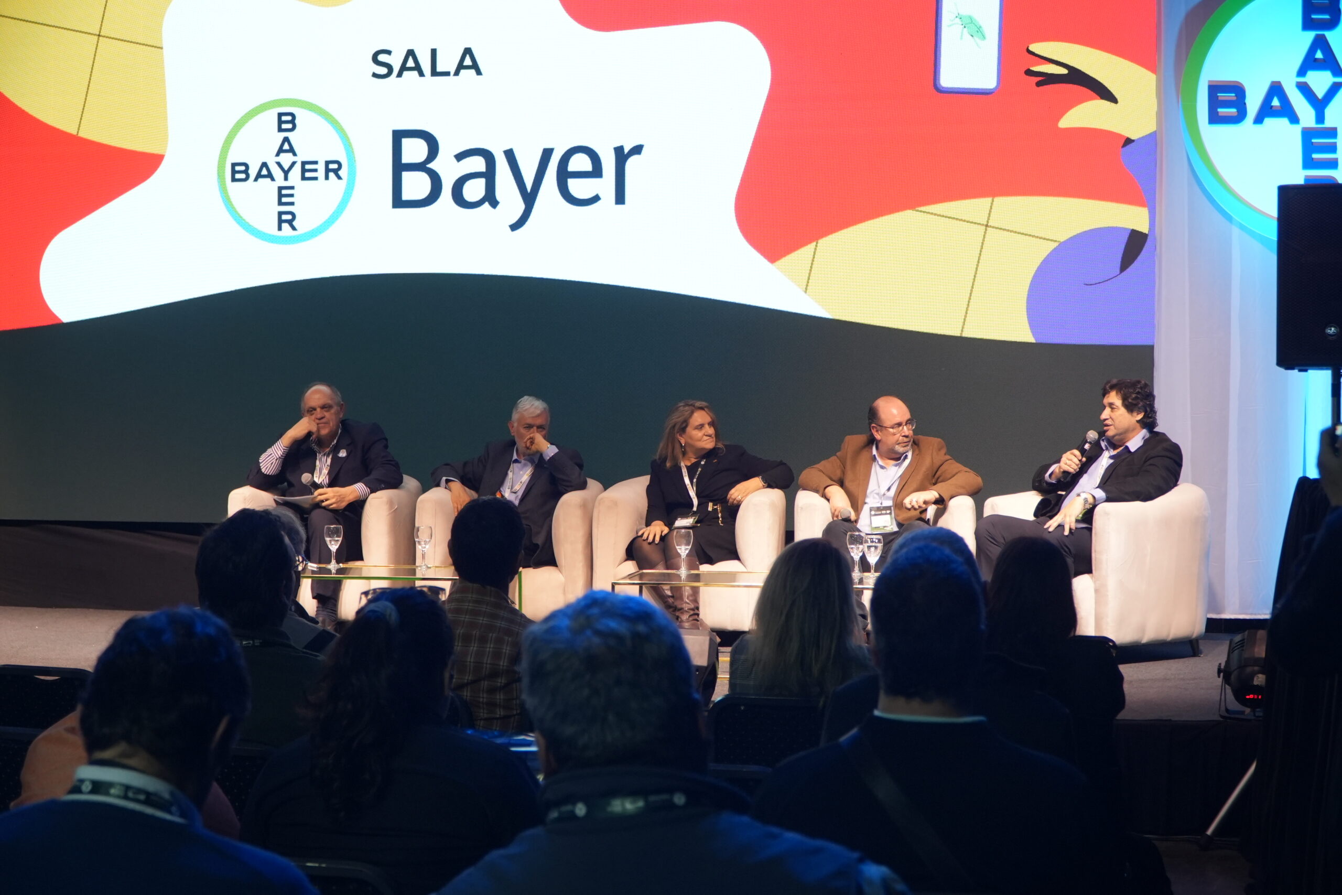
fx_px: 2013
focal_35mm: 54
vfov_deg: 25.1
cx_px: 671
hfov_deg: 36.9
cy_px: 448
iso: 1250
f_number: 4
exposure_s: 1/125
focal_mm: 36
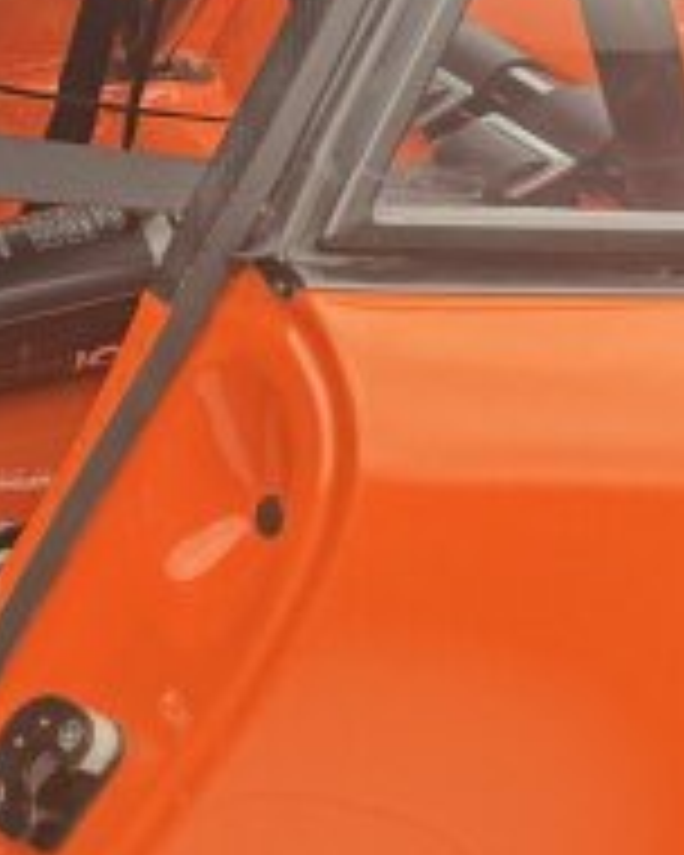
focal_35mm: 79
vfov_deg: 24.1
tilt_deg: -26.0
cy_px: 360
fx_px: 1999
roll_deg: -4.8
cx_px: -742
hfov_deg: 15.1
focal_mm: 6.76
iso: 640
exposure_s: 1/33
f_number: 1.78
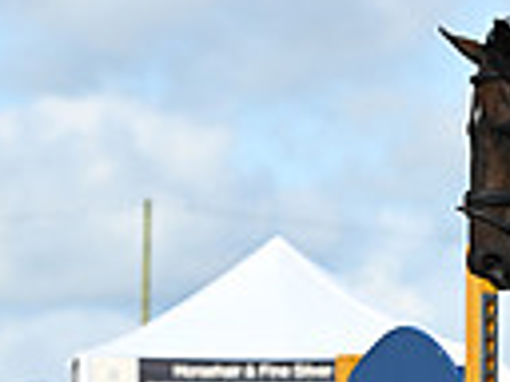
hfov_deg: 3.7
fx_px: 7809
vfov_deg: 2.8
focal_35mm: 530
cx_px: 988
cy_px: 269
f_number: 4
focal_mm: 122
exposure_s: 1/1250
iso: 180
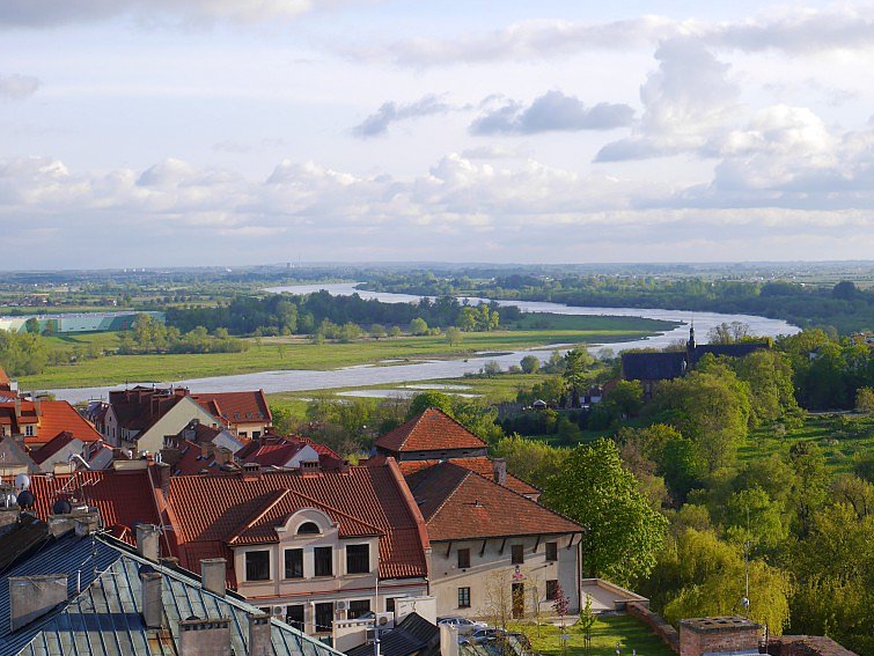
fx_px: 1996
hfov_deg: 24.7
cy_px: 367
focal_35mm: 79
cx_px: 410
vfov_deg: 18.7
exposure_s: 1/200
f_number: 8
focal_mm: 35
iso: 160
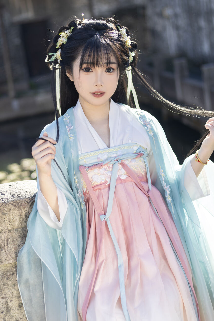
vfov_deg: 28.4
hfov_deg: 19.2
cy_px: 146
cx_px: 122
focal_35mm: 71
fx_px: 633
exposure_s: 1/800
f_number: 2.2
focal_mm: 50
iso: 100
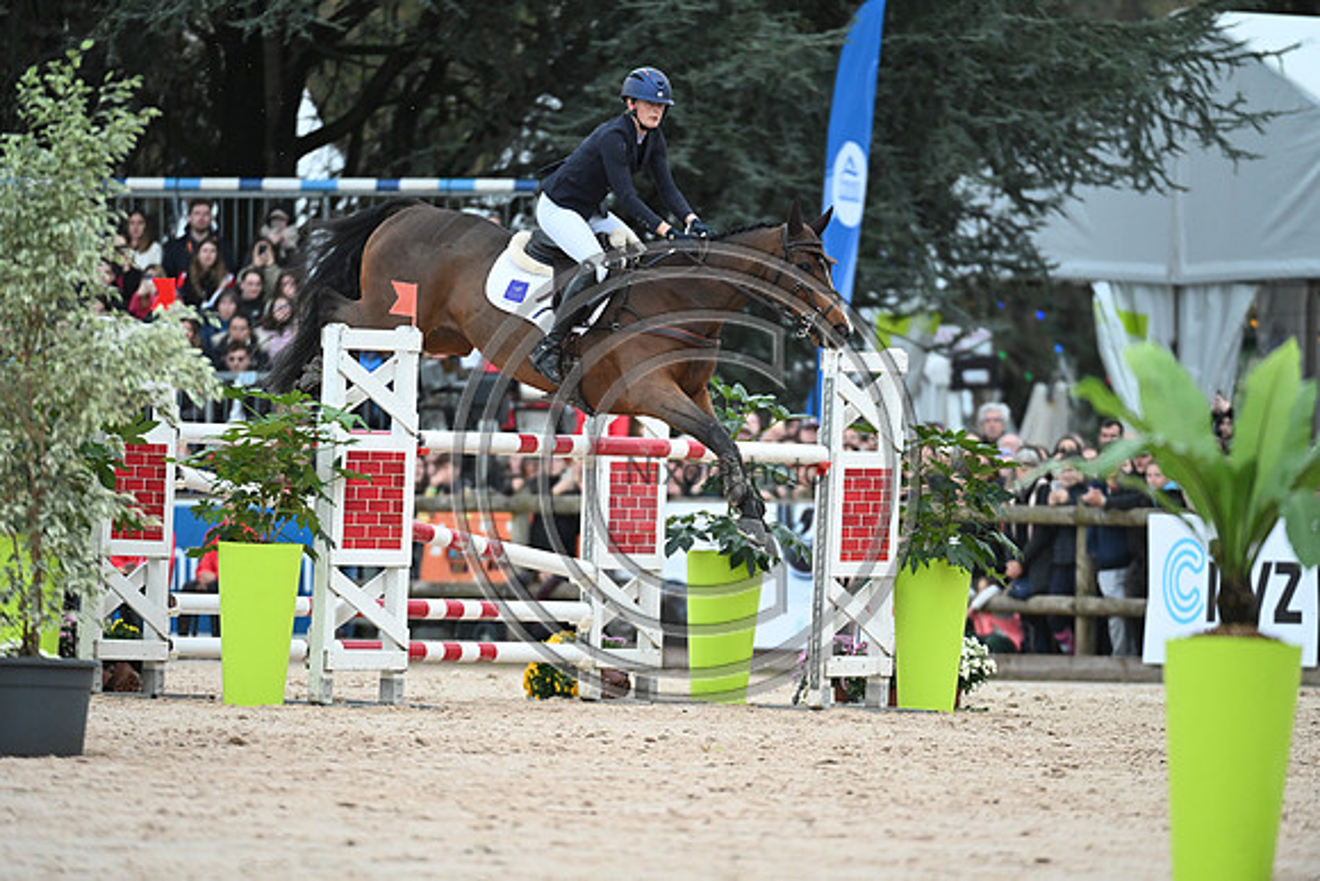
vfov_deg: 3.4
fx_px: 14669
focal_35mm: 400
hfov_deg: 5.2
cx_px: 660
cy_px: 440
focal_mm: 400
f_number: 4.5
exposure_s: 1/1250
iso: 2200
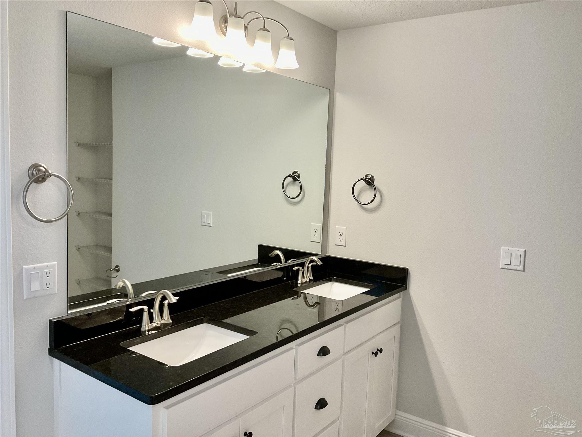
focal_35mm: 29
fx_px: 488
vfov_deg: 48.2
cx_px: 291
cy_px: 218
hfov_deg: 61.7
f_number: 1.8
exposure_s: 1/60
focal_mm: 3
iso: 64
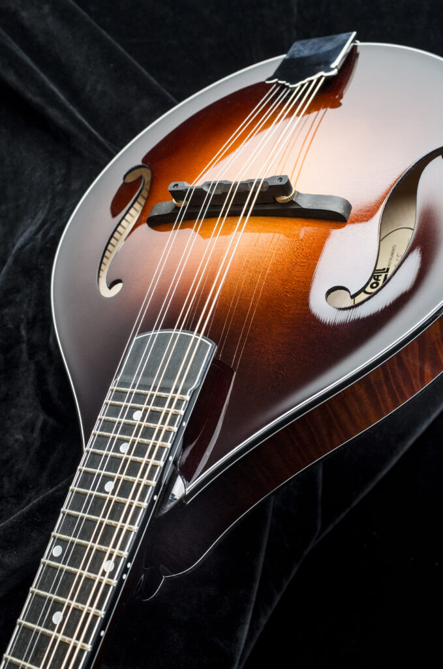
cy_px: 334
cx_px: 222
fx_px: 648
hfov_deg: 37.7
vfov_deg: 54.5
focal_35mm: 35
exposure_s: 1/250
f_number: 5.6
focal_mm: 18.3
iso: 400
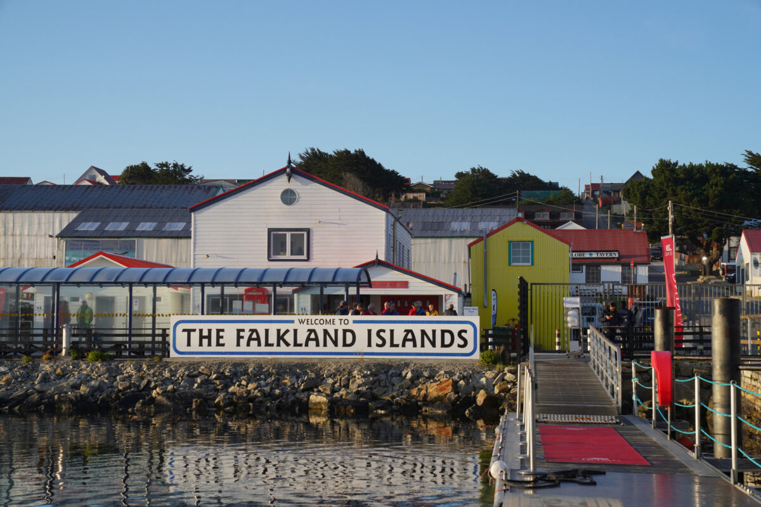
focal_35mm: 69
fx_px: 1458
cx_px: 380
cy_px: 254
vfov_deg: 19.7
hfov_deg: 29.2
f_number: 8
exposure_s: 1/500
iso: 400
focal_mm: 69
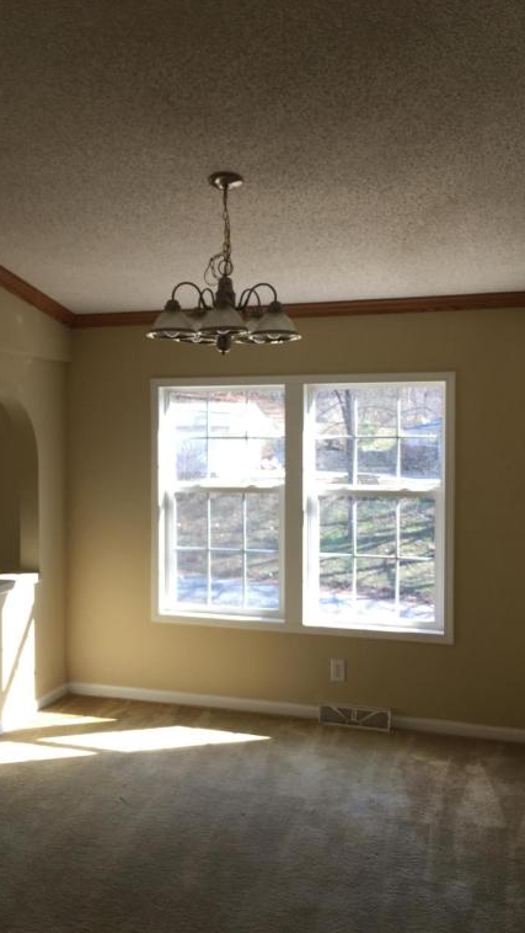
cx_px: 220
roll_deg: -0.7
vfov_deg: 61.0
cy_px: 470
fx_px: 791
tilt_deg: -2.8
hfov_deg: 36.6
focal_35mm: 32
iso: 32
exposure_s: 1/125
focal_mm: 4.15
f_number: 2.2
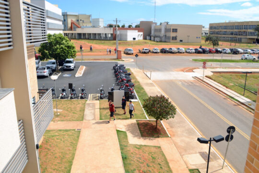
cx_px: 130
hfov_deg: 61.9
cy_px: 86
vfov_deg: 43.6
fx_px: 216
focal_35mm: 30
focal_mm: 20
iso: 100
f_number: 8
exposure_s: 1/320
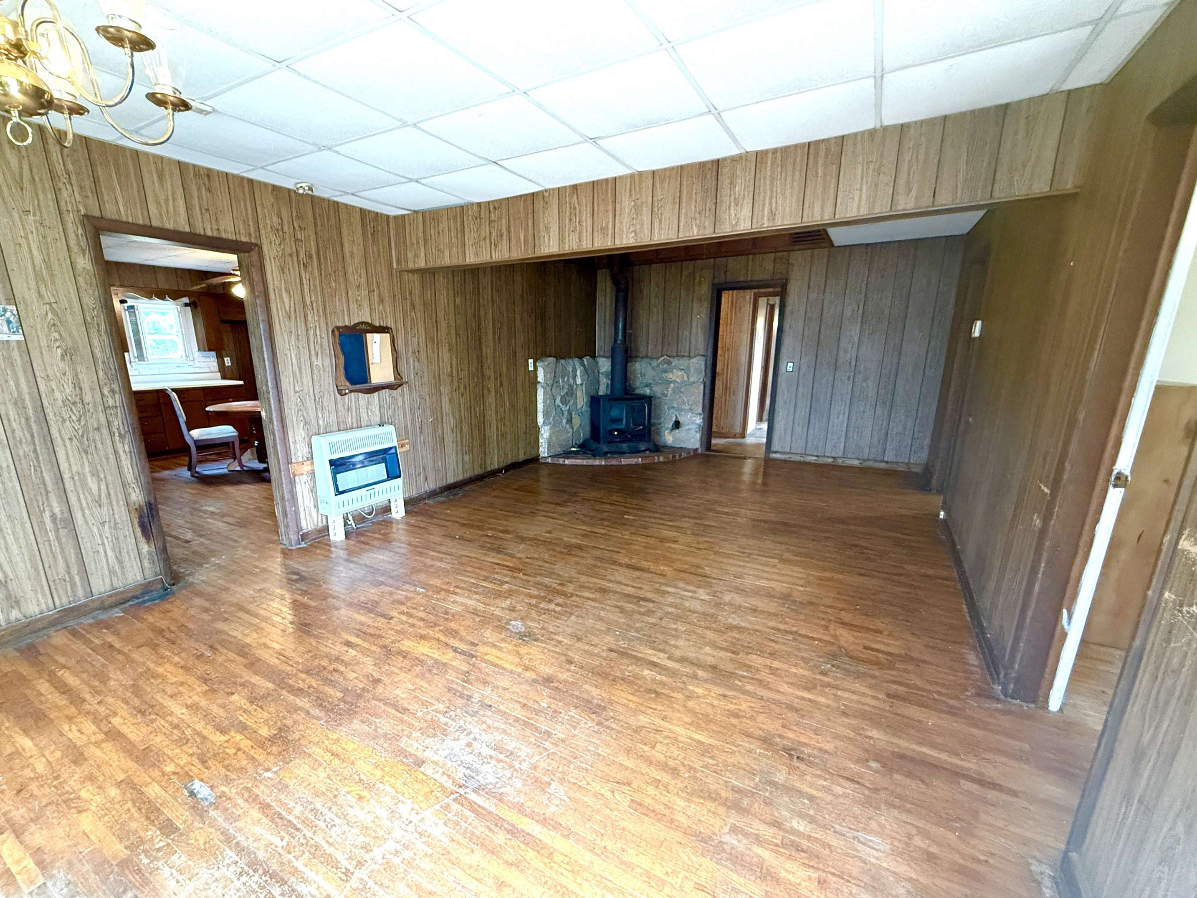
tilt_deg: -14.6
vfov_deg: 81.6
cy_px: 479
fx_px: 519
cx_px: 557
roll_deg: +0.1
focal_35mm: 15
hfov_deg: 98.0
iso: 640
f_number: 2.2
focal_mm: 2.22
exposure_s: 1/60
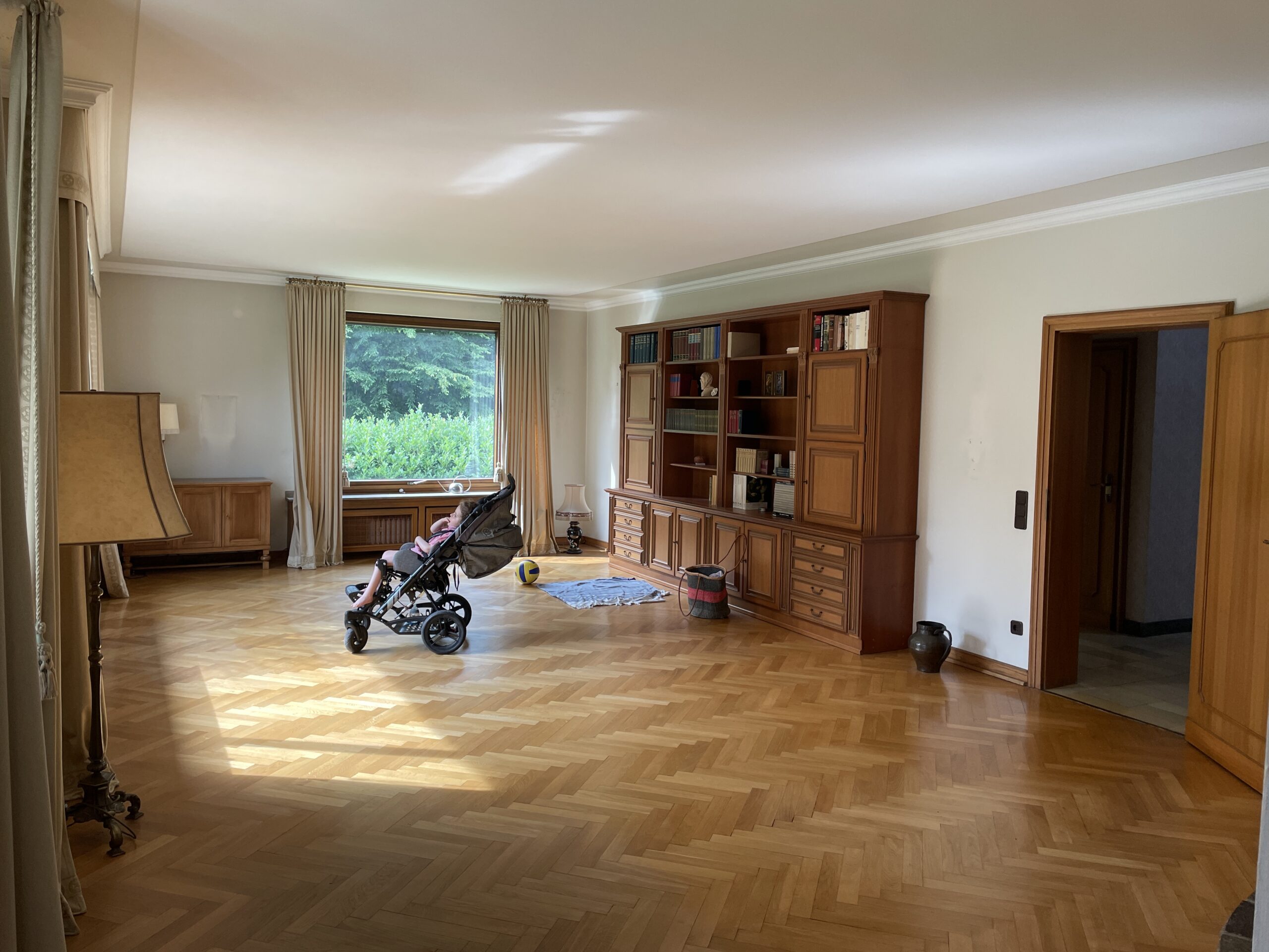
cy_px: 476
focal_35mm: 26
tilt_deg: -3.3
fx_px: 953
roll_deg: -1.3
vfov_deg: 53.1
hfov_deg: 67.3
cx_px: 634
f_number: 1.6
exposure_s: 1/121
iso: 80
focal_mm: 4.2
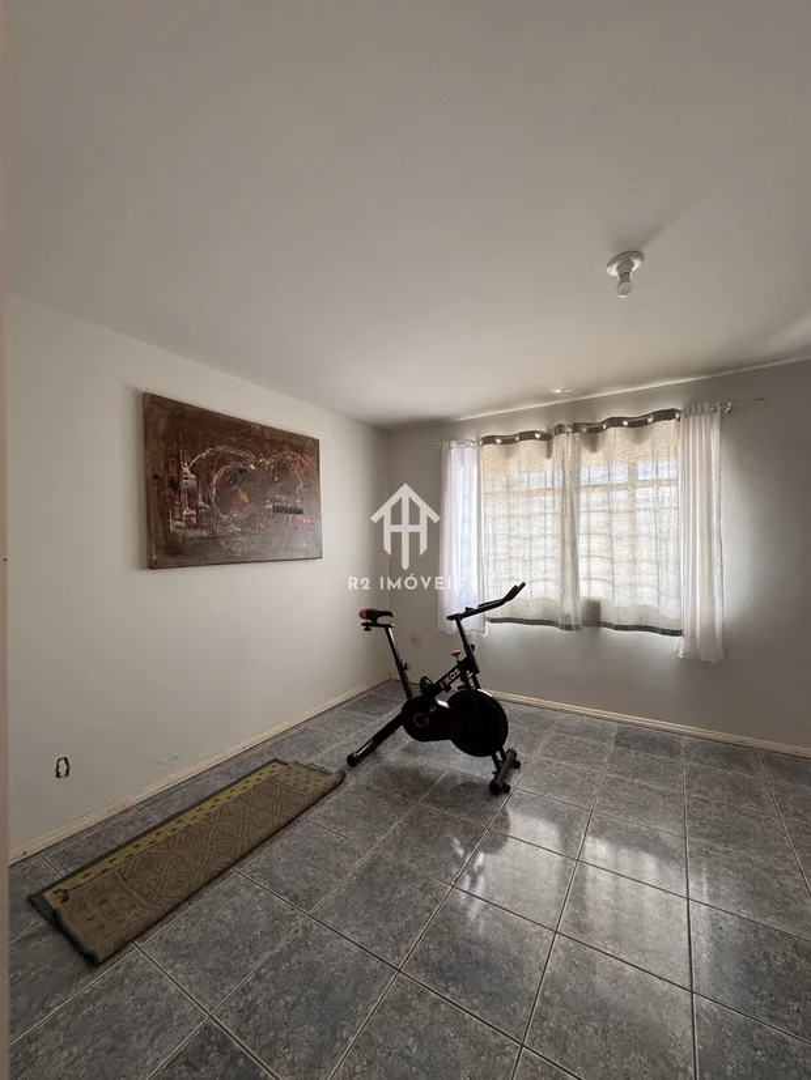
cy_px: 540
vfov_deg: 102.0
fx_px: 437
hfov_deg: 85.7
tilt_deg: +0.4
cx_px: 406
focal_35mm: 14
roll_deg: +1.5
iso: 320
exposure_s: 1/93
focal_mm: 2.22
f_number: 2.2
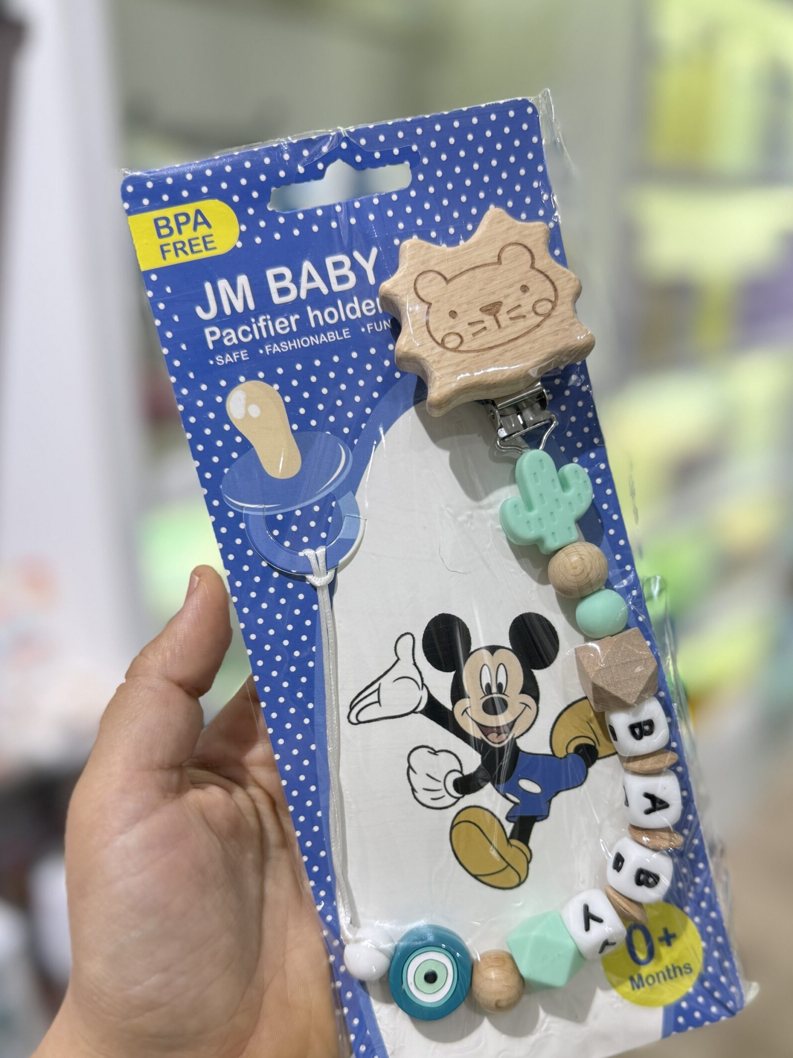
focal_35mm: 29
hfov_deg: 48.0
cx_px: 462
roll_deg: -3.4
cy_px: 629
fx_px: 886
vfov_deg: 61.2
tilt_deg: -23.4
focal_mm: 6.76
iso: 160
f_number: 1.78
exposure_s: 1/180
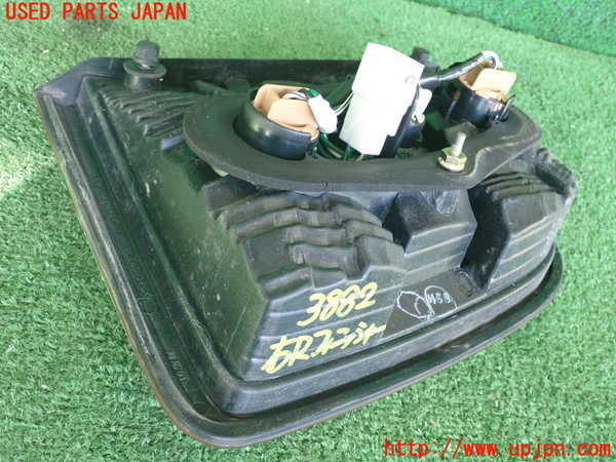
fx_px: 836
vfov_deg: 30.9
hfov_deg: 40.4
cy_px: 231
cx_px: 308
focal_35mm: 47
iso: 800
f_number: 3.1
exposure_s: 1/125
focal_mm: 8.4
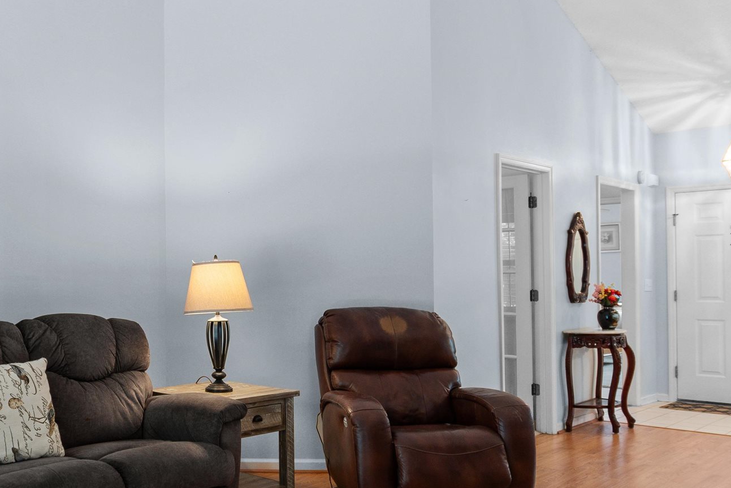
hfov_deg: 48.0
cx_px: 149
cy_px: 267
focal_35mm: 38
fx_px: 772
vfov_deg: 35.0
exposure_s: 1/3
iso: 100
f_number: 4.8
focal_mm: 11
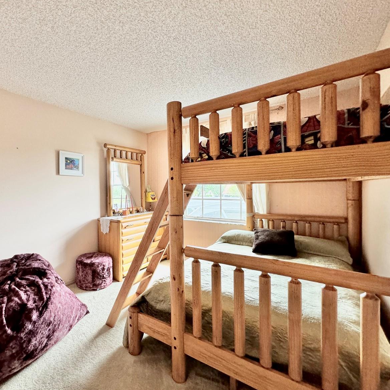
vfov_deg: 84.0
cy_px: 193
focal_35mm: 17
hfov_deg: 81.8
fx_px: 217
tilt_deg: -1.7
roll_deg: +0.2
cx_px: 139
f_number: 2.2
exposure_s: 1/120
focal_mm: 2.22
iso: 320
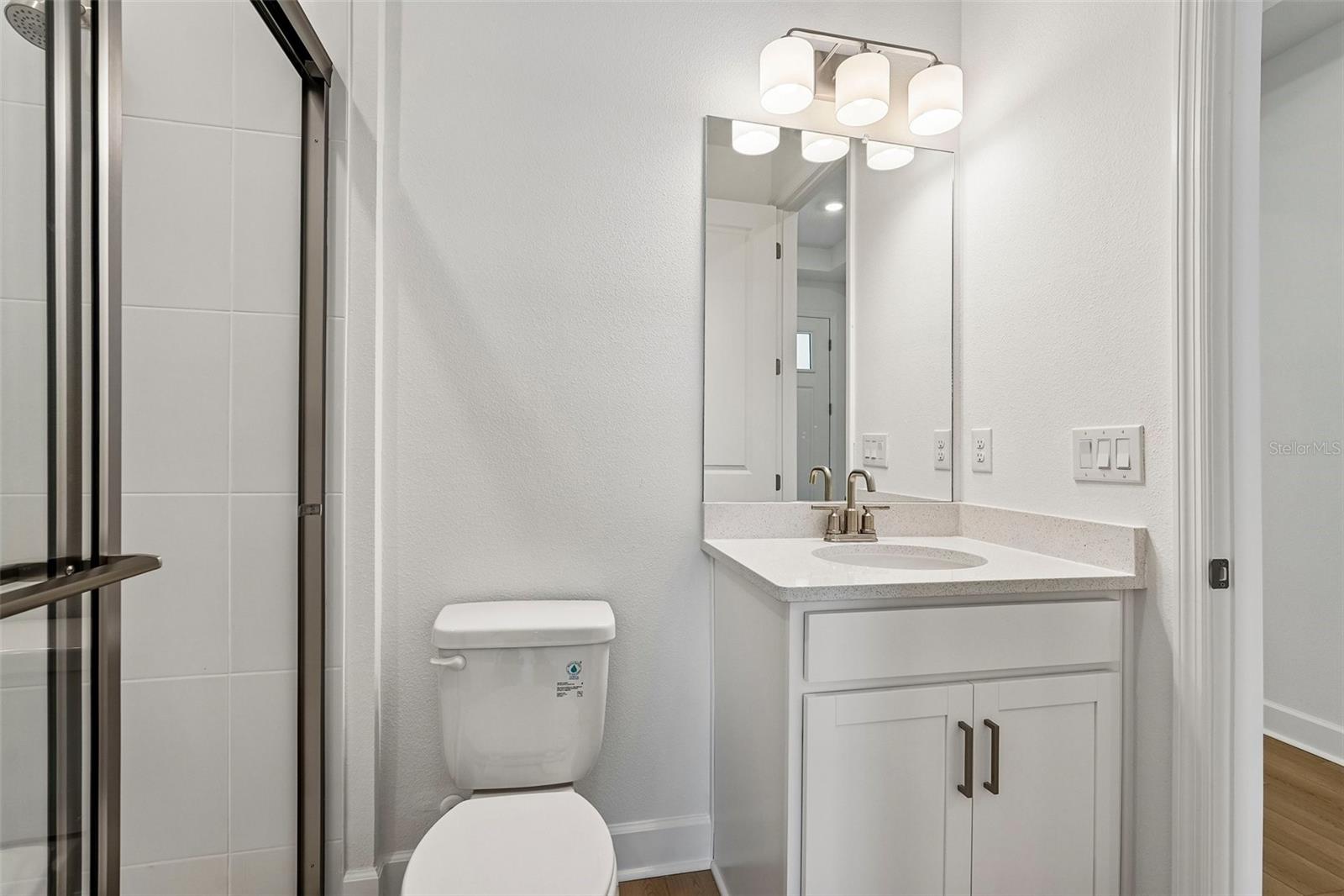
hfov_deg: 96.7
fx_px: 597
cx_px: 672
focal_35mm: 16
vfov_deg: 73.7
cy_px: 448
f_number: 8
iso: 400
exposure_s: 1/50
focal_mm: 16
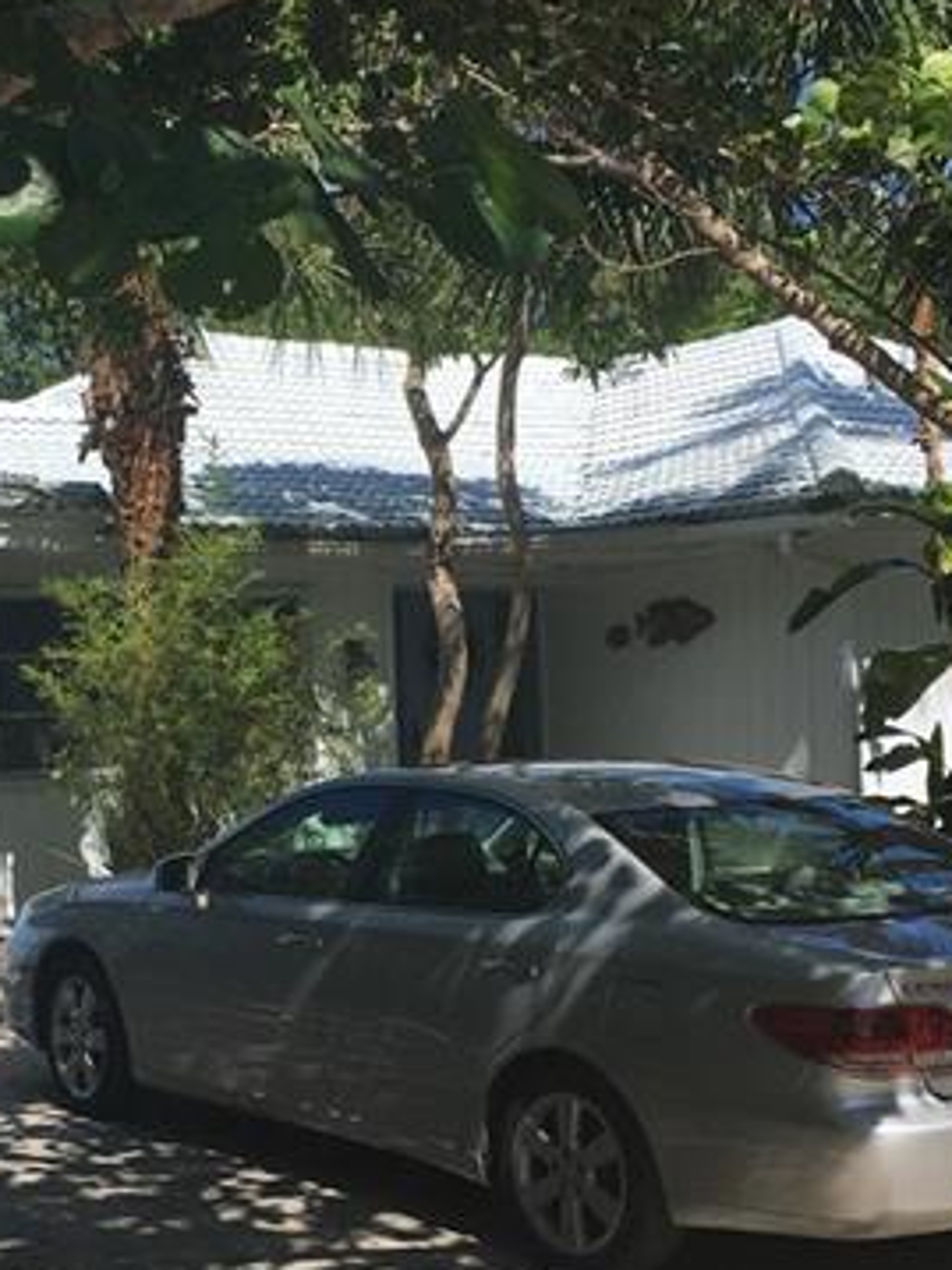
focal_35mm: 62
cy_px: 895
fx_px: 2275
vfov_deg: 30.8
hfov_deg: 23.3
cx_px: 209
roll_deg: +3.9
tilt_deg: -2.9
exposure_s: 1/1672
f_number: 2.2
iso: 25
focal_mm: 4.15
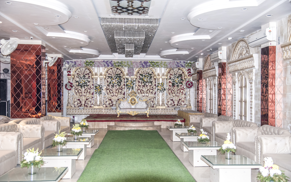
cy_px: 95
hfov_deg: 50.4
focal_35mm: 39
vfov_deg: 32.8
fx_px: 309
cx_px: 146
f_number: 4
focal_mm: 38
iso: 1600
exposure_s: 1/60
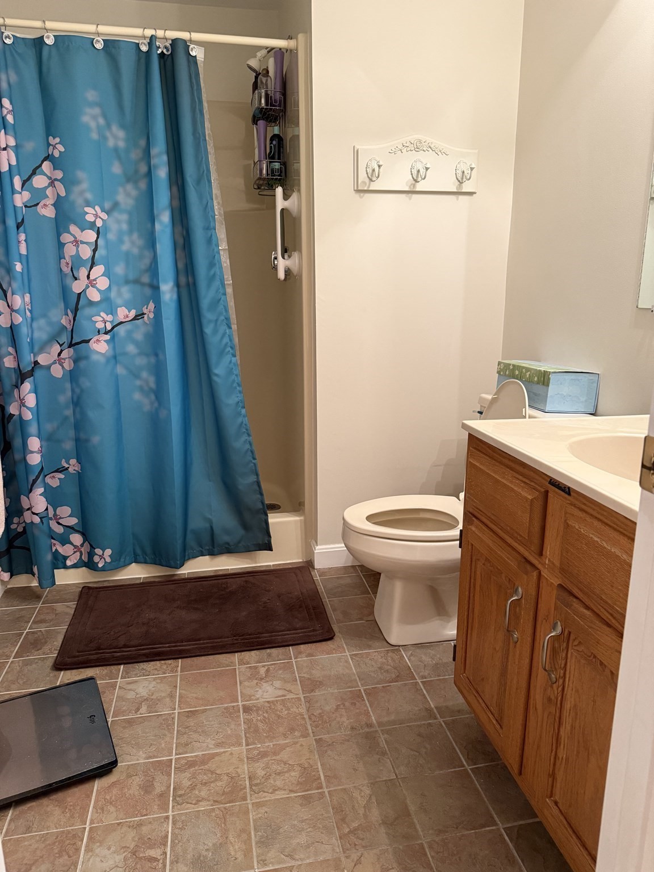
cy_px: 436
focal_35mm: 24
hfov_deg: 56.8
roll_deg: -0.5
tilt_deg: -13.0
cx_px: 327
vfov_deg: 71.6
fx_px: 605
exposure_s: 1/60
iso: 400
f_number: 1.78
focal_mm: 6.76
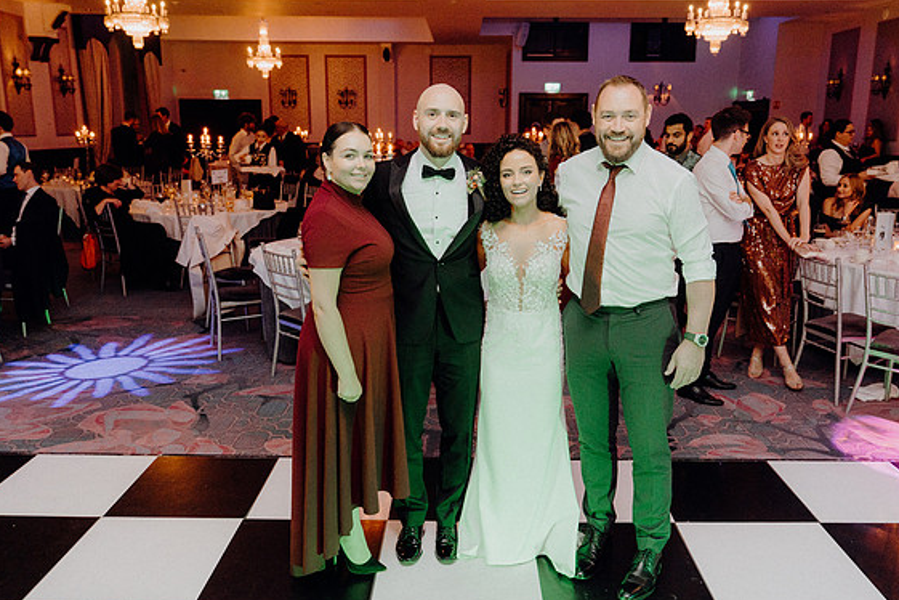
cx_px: 457
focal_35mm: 31
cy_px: 304
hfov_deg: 60.3
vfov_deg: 42.3
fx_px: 774
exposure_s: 1/160
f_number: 3.5
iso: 2500
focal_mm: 30
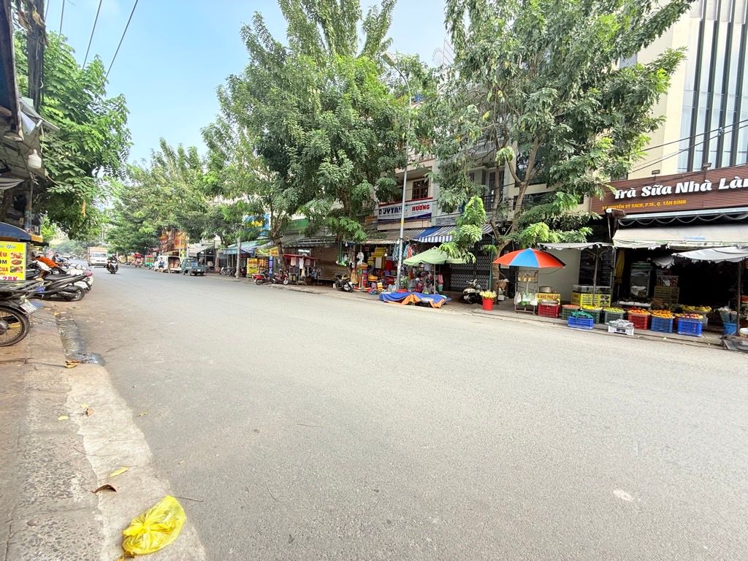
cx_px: 374
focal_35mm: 14
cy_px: 280
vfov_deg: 85.7
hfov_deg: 102.1
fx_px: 303
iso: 50
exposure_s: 1/115
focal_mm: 2.22
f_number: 2.2
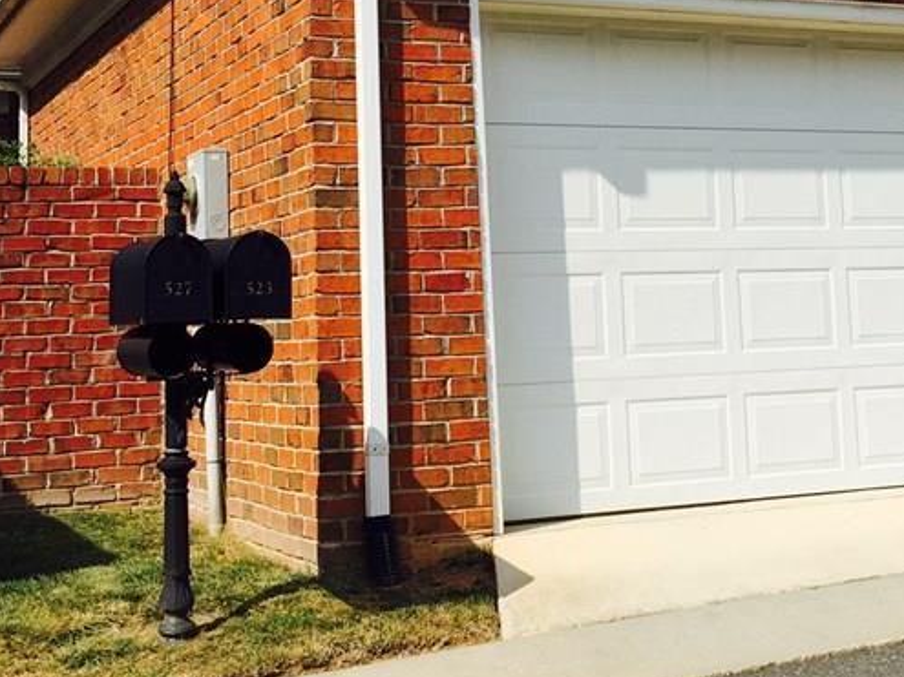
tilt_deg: +7.6
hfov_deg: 32.2
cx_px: 508
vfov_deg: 23.9
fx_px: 1567
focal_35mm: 60
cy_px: 106
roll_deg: +1.0
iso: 32
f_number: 2.2
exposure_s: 1/3597
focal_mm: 4.15
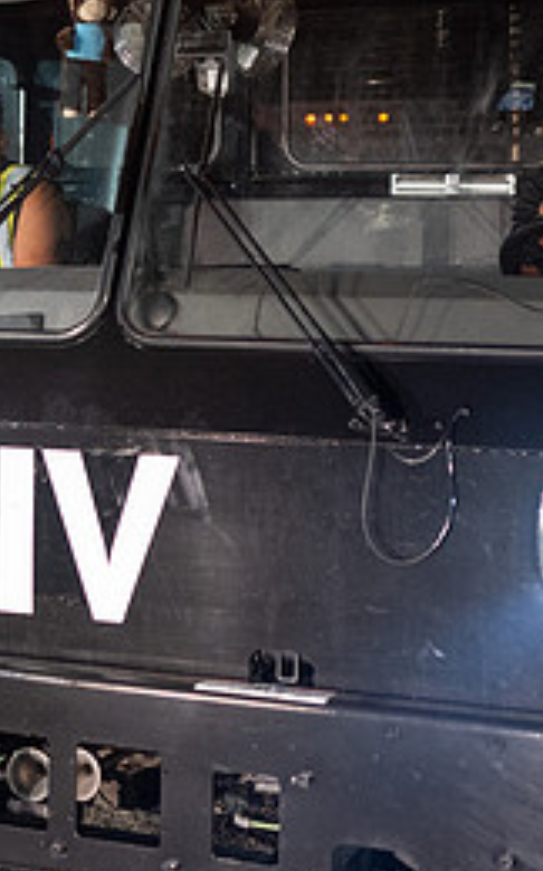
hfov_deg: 15.7
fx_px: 1970
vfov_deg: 24.9
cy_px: 311
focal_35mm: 83
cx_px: 229
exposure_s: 1/80
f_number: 2
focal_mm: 35
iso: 800
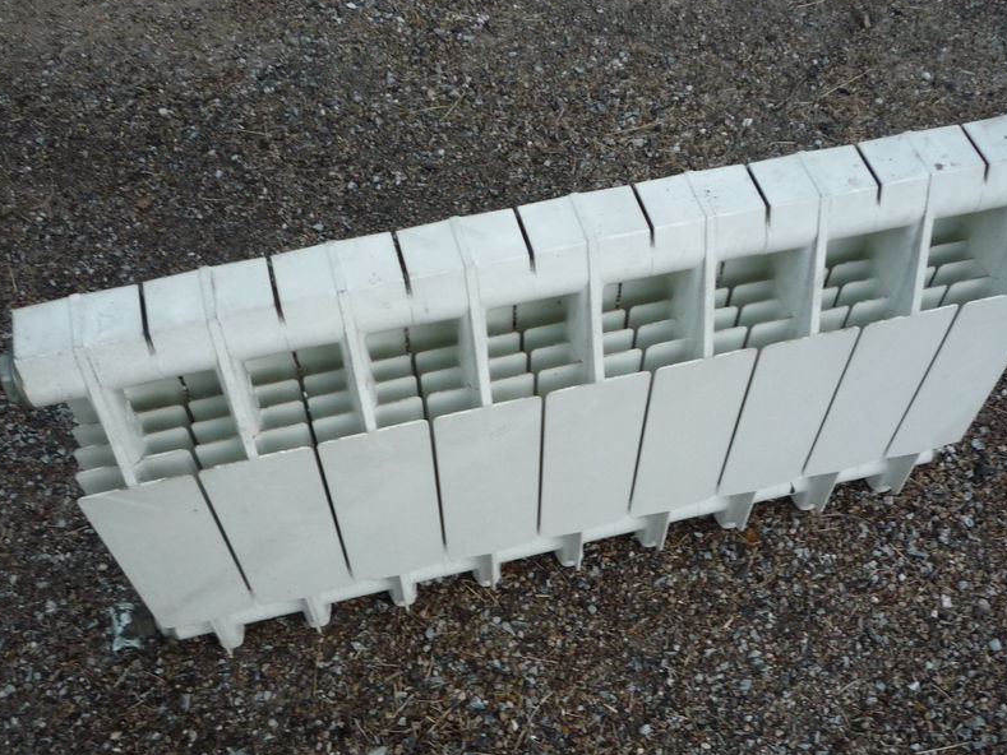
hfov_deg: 49.0
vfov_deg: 37.6
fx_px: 1106
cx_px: 527
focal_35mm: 38
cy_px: 460
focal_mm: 5.2
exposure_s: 1/30
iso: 200
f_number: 3.3
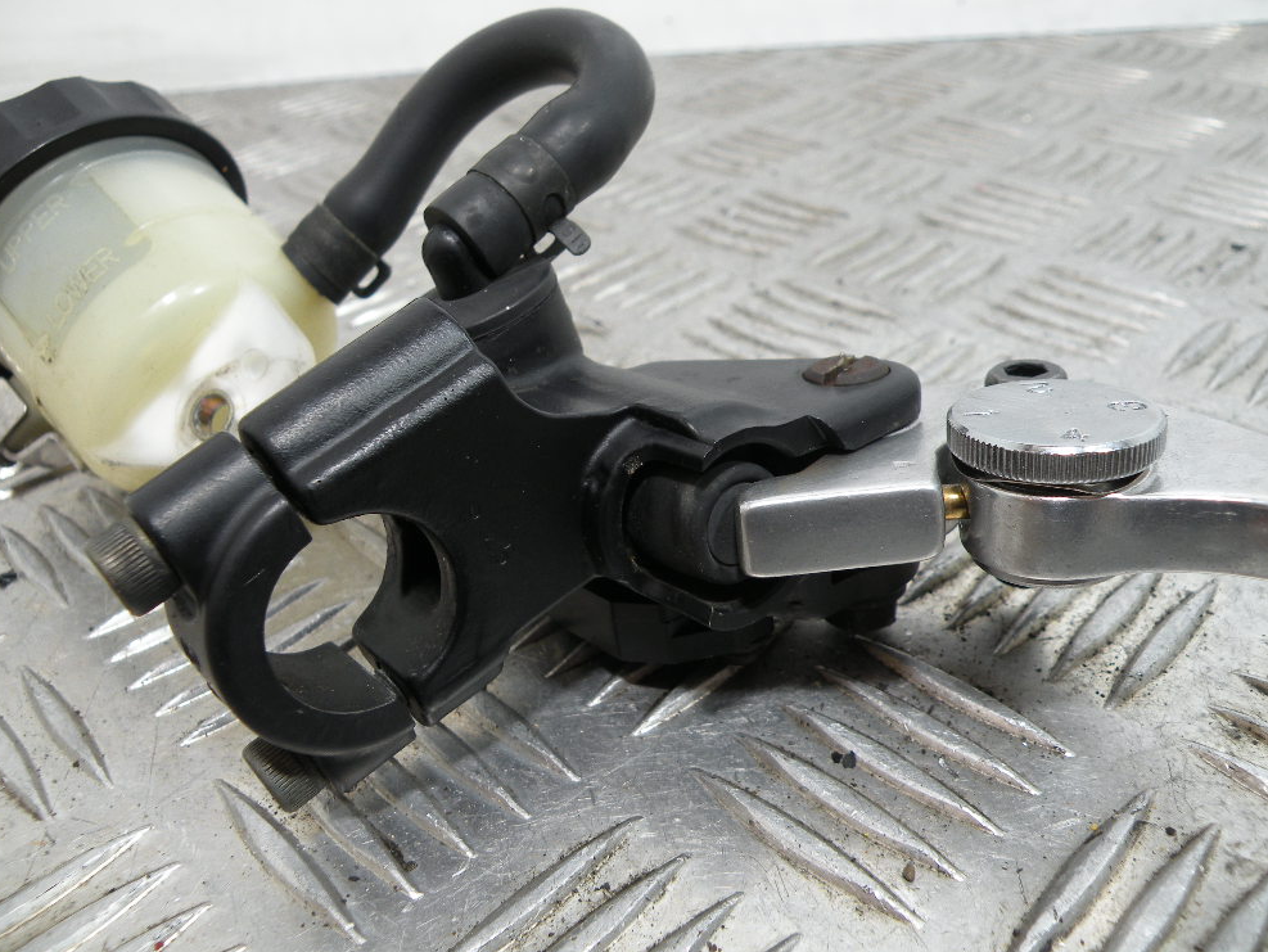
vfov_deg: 49.8
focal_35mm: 28
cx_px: 622
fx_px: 1026
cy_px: 460
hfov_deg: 63.4
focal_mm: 4.7
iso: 77
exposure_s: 1/59.6
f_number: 2.8
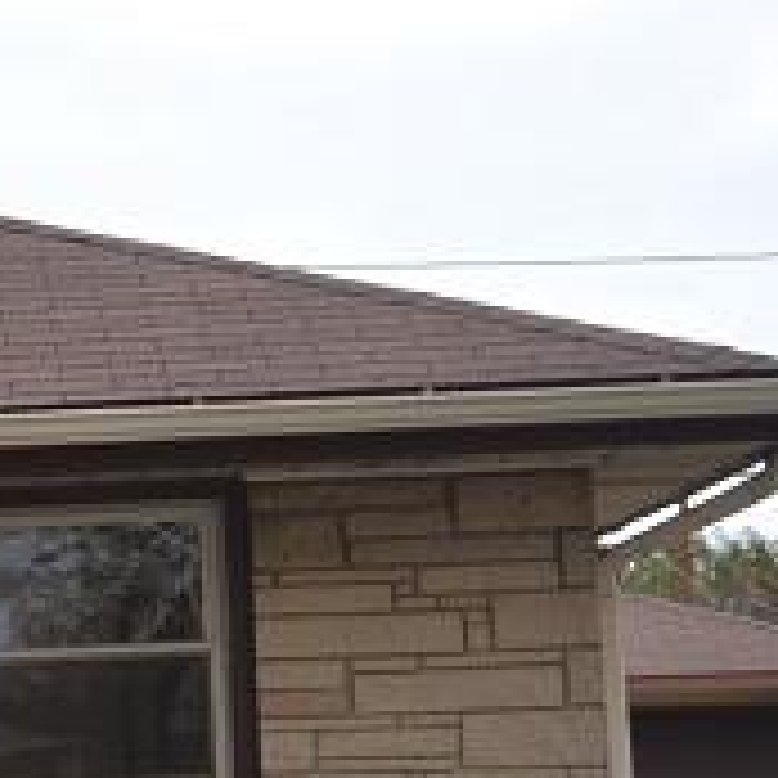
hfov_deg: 10.9
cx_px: -765
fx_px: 3738
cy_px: 618
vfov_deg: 11.8
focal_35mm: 147
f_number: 4
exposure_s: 1/125
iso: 100
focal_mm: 24
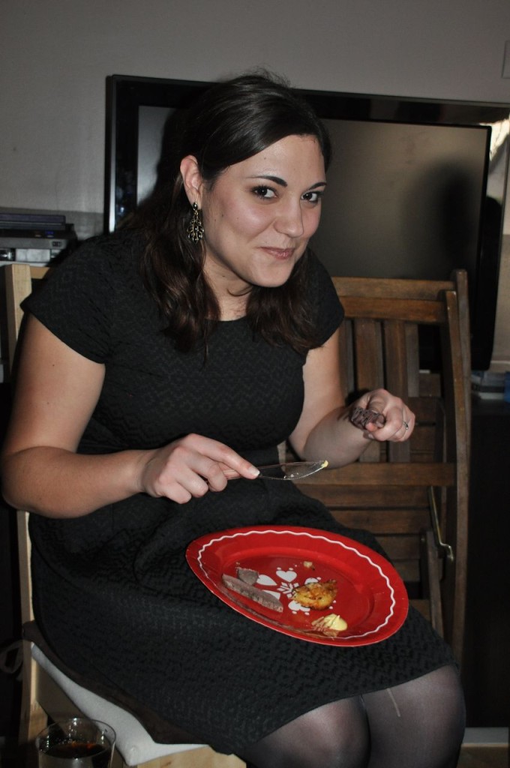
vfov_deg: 43.7
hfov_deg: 29.8
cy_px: 384
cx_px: 255
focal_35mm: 45
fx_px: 959
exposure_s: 1/60
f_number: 4.2
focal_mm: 30
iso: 800
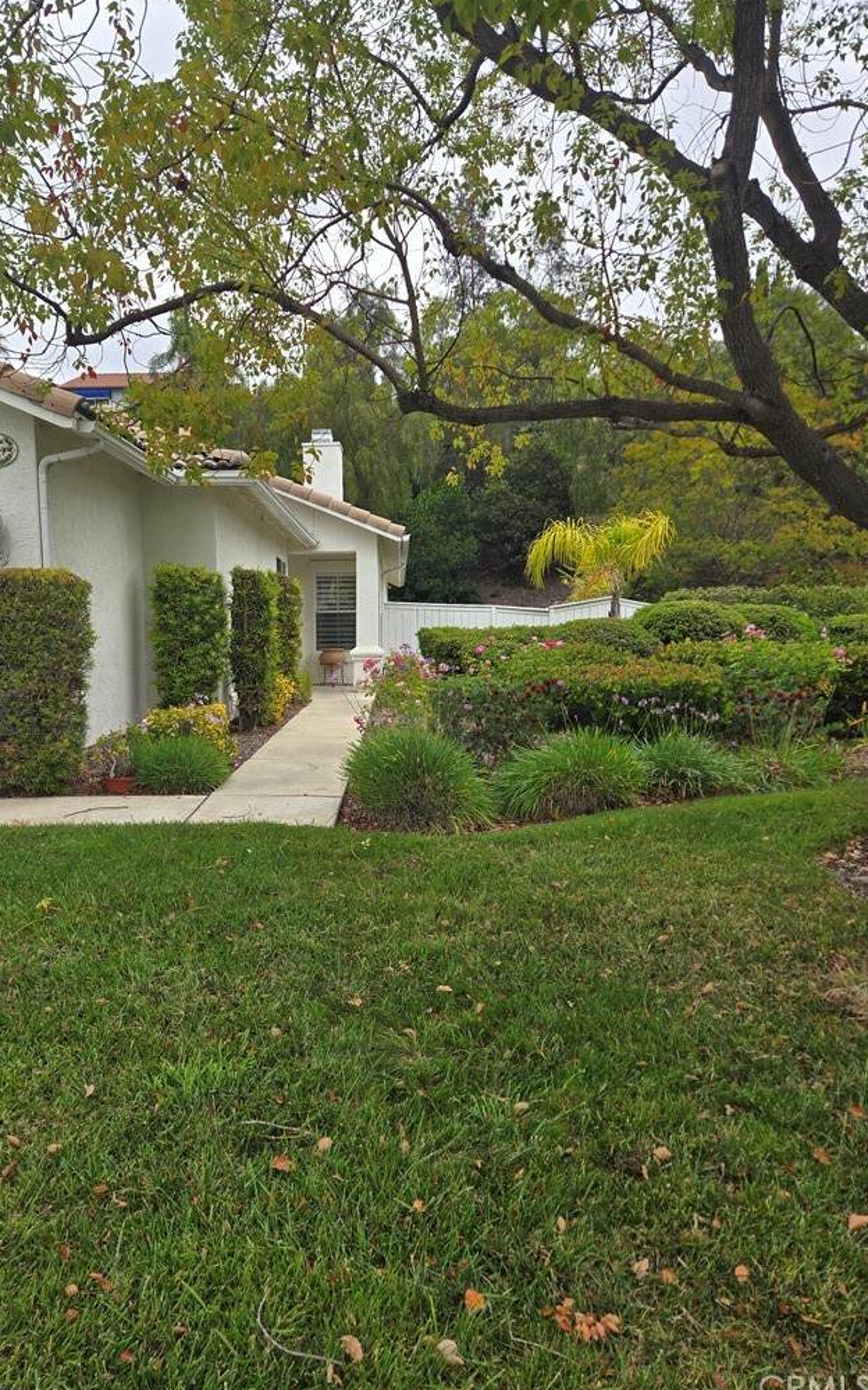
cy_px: 696
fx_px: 947
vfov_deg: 72.6
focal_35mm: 25
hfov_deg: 49.1
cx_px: 380
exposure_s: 1/583
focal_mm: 5.4
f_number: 1.8
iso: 25
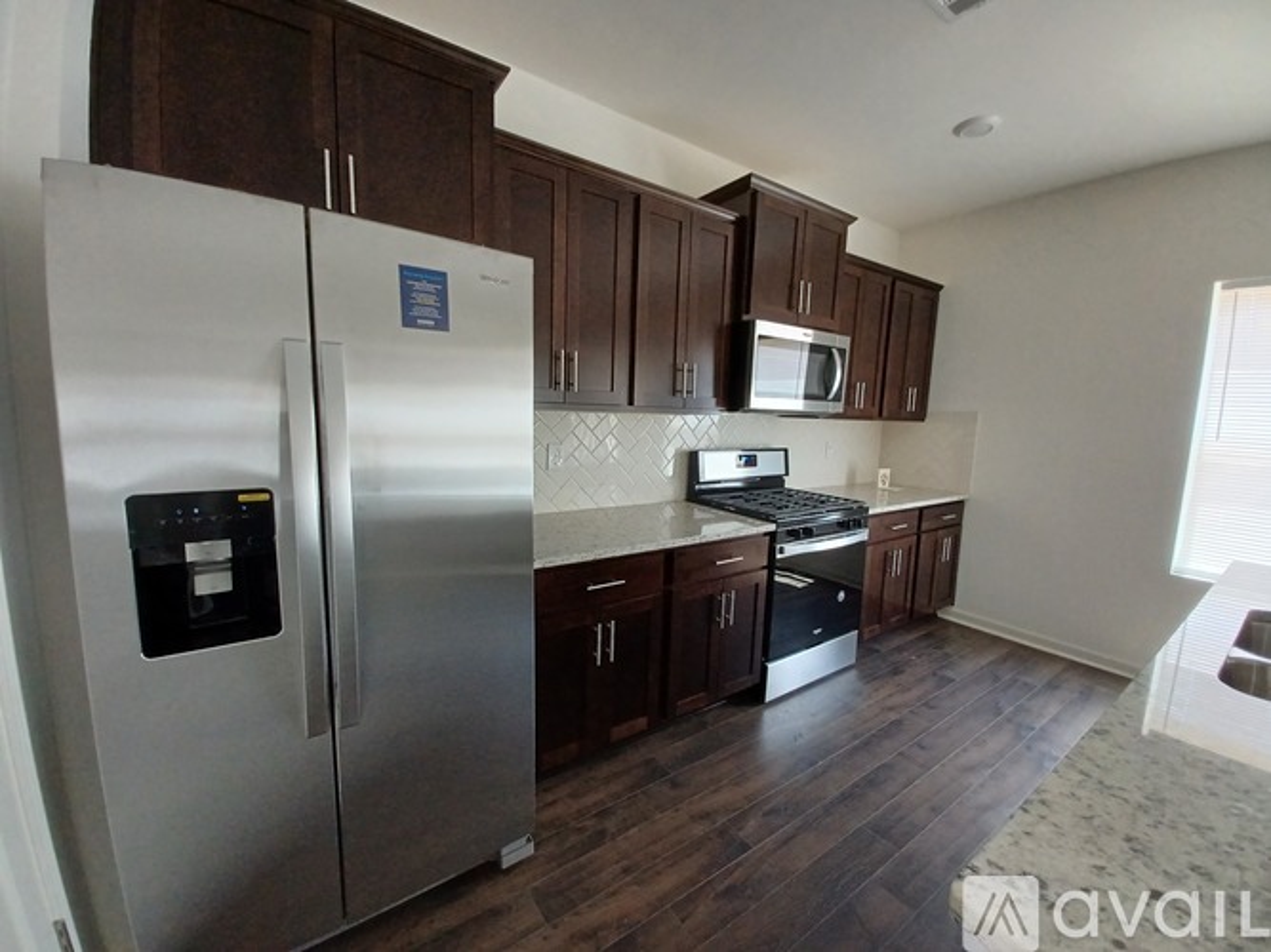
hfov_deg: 106.2
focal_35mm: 13
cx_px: 636
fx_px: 477
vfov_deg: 89.9
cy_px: 476
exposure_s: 1/39
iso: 125
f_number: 2.2
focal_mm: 1.42
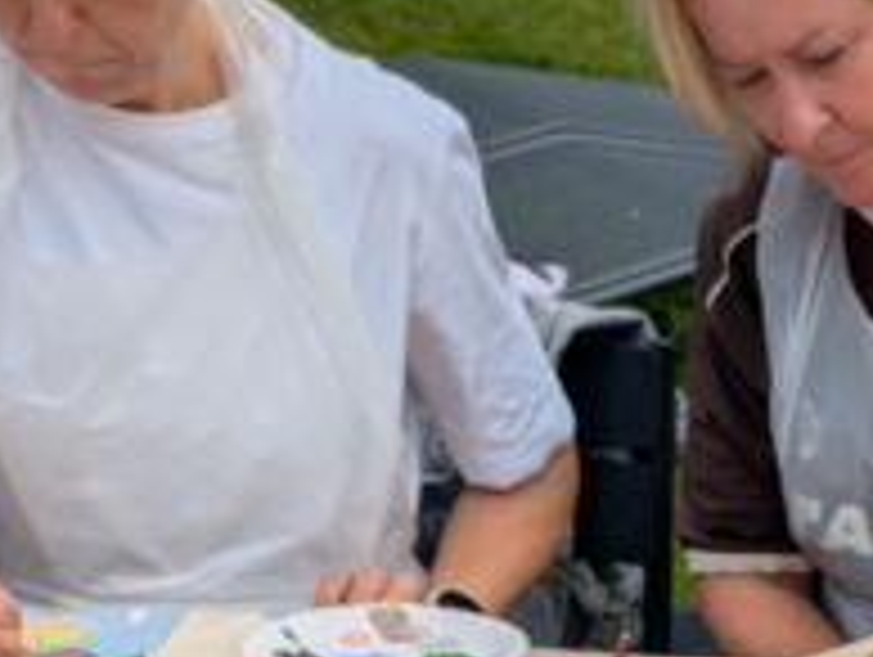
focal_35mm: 103
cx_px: 1323
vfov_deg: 12.8
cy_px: 1269
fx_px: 2601
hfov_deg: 17.1
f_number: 1.89
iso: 41
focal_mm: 5.43
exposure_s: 1/1247
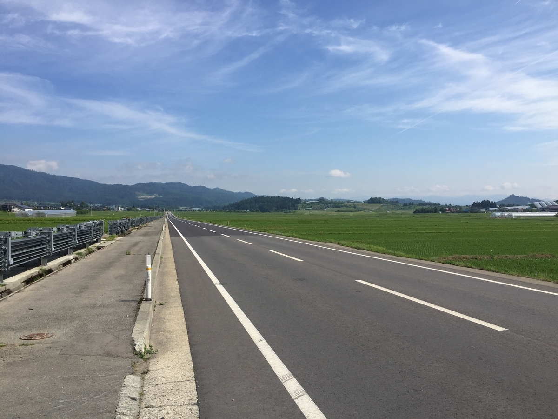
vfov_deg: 48.2
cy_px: 210
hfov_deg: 61.7
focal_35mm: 29
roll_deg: -0.4
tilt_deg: -0.4
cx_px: 279
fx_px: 467
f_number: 2.2
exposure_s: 1/2825
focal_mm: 4.15
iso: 32
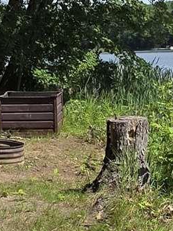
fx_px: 599
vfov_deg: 21.7
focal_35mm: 90
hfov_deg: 16.4
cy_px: 99
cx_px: 103
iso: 40
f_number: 1.9
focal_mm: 2.2
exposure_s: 1/2010
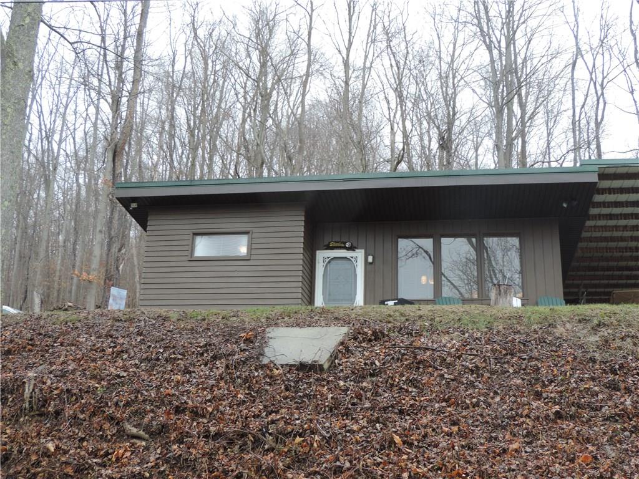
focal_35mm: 43
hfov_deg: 43.9
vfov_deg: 33.6
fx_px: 794
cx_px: 320
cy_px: 240
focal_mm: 7.6
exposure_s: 1/50
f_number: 3.4
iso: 100
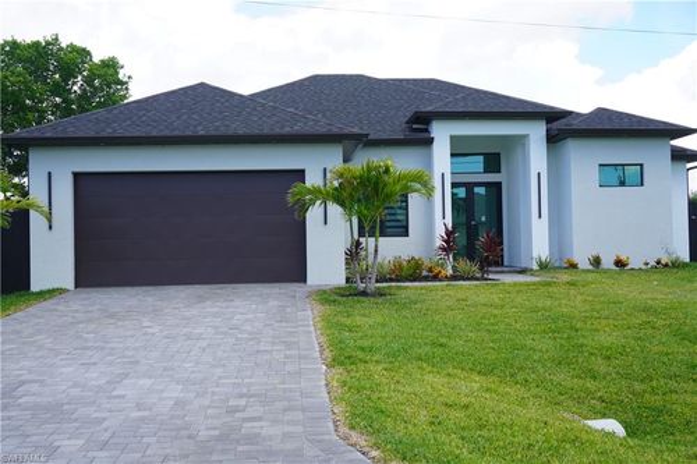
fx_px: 813
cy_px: 232
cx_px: 348
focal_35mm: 42
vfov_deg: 31.9
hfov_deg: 46.4
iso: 100
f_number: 8
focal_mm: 28
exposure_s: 1/100
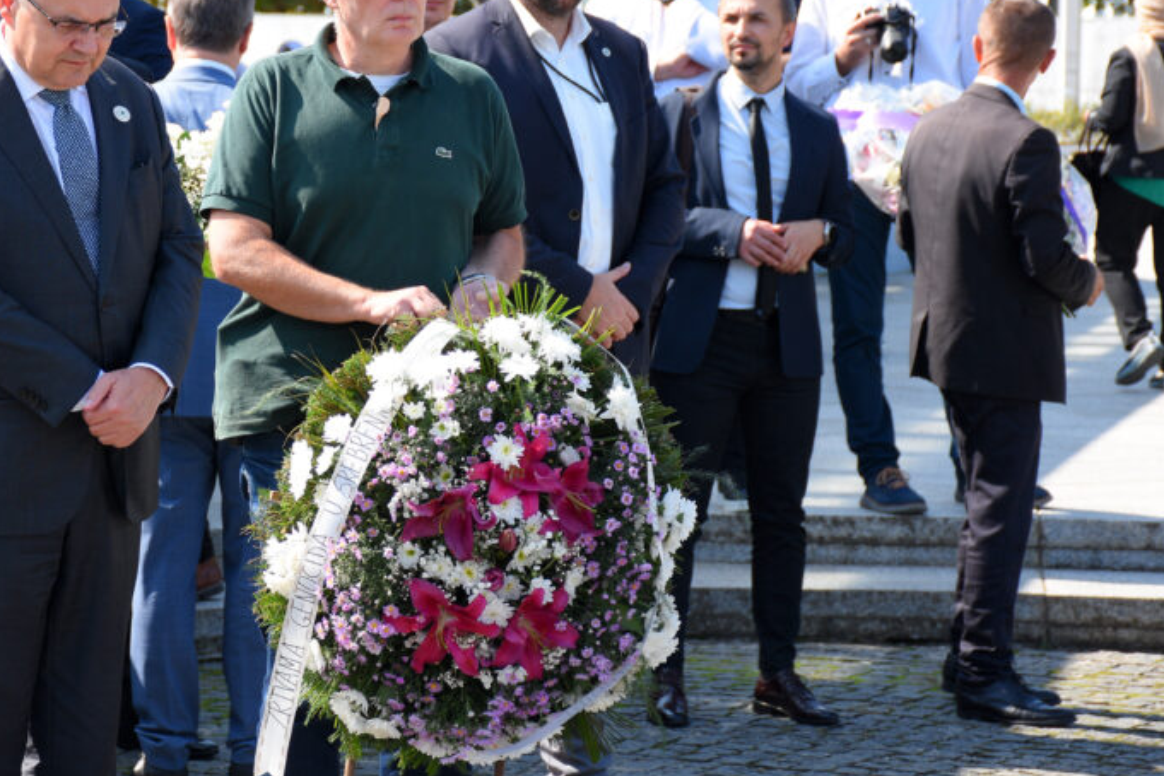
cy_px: 245
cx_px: 308
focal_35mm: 158
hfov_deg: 13.0
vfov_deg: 8.7
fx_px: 5108
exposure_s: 1/640
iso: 400
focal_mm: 70
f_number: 5
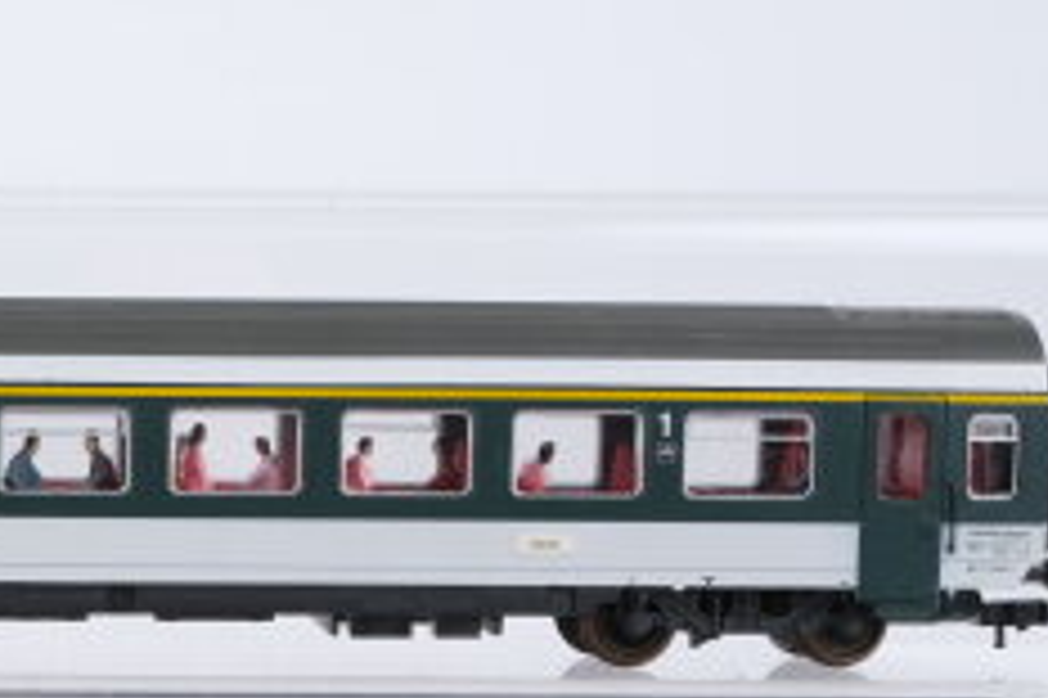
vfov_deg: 11.6
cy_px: 752
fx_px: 3374
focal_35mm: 116
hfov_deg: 17.2
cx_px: -49
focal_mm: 30
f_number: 9
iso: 400
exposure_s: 1/125
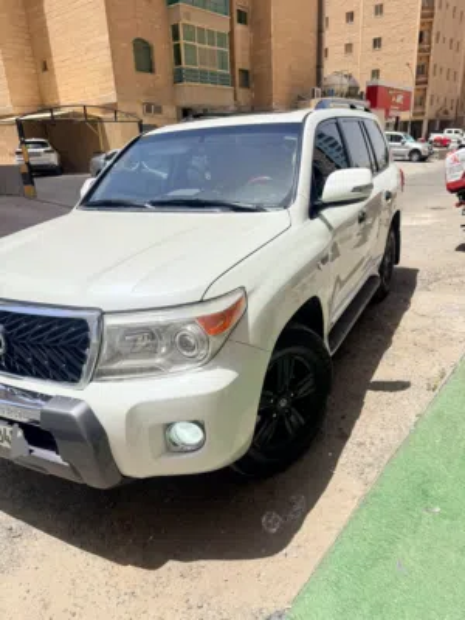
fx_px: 430
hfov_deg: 56.8
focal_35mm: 24
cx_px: 232
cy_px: 310
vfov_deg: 71.6
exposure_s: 1/8130
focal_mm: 6.76
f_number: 1.78
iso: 100
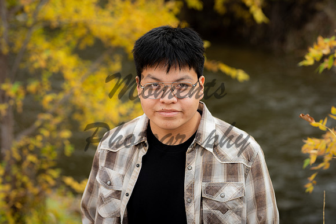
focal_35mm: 85
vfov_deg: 16.1
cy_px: 112
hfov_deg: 23.9
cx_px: 168
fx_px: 793
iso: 200
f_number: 3.5
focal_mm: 85
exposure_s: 1/125
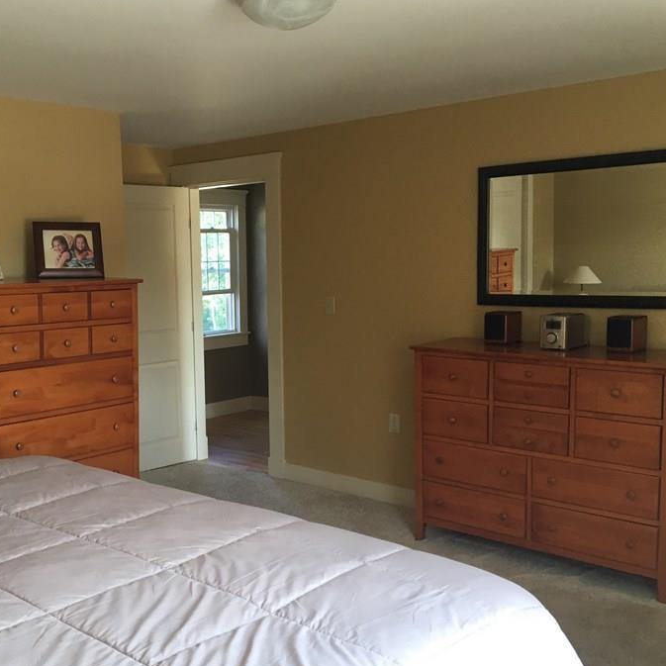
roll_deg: +1.2
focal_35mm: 39
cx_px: 215
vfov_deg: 42.8
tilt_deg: -5.6
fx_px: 849
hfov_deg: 42.2
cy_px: 347
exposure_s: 1/30
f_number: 2.2
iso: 32
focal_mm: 4.15
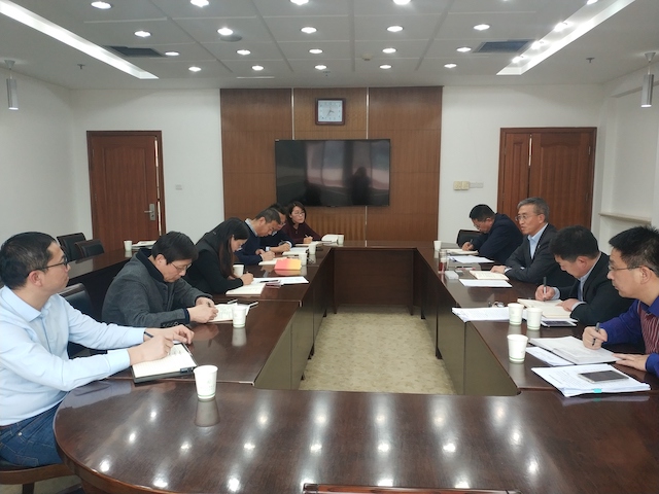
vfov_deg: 44.2
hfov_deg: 56.8
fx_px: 609
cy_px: 247
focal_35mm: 32
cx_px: 330
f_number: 2
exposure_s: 1/25
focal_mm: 4.5
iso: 276
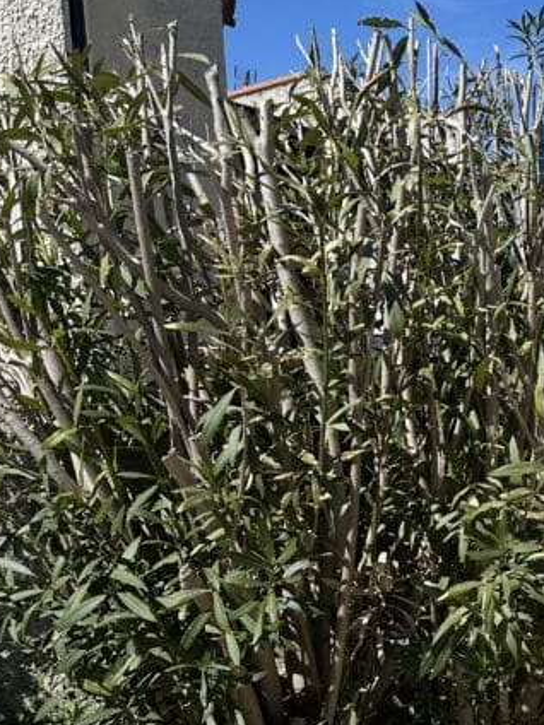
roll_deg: +1.6
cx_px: 604
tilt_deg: -9.7
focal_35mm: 58
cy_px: 593
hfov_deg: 23.6
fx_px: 1215
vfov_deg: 32.2
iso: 80
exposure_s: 1/6211
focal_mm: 6.86
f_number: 1.78
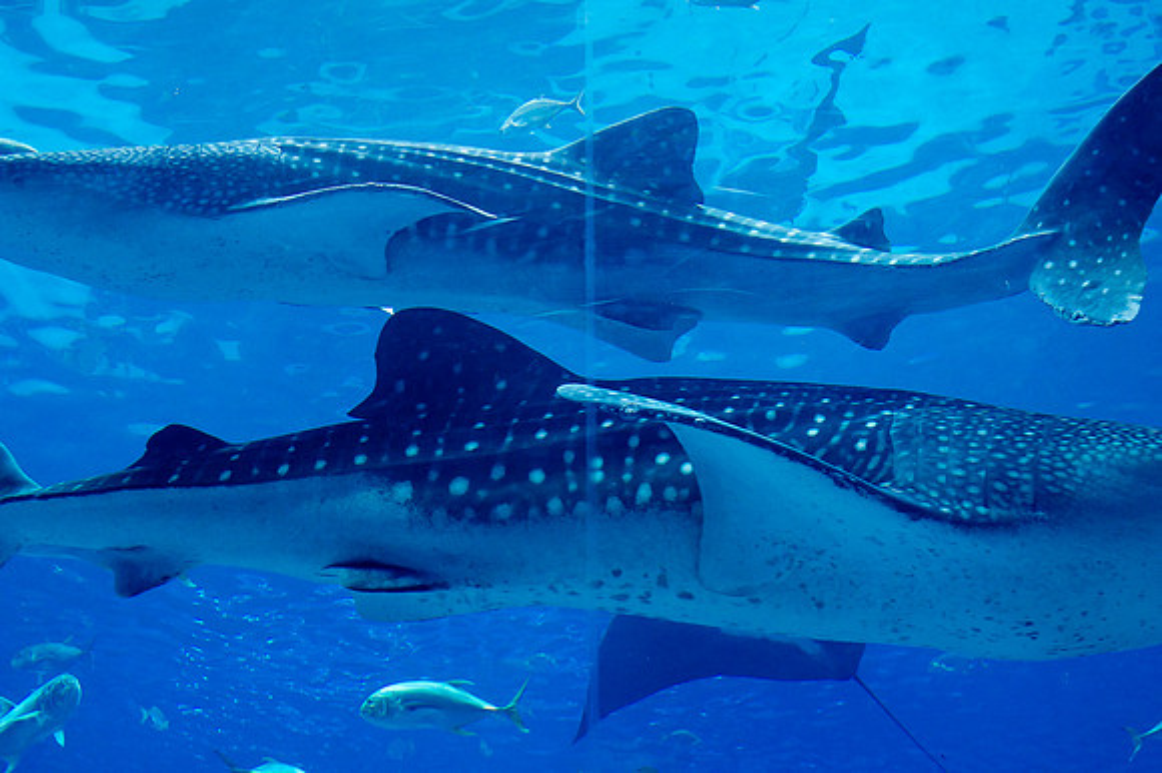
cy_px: 386
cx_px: 581
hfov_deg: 39.6
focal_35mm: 50
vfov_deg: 27.0
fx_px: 1613
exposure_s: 1/160
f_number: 4
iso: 2000
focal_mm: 50
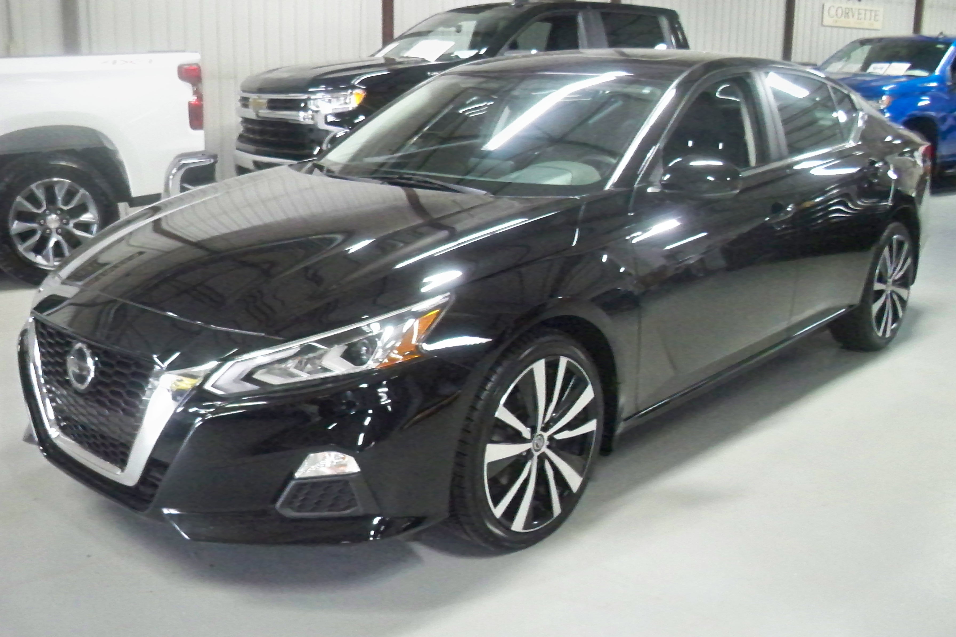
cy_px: 309
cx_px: 482
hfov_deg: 51.9
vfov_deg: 35.9
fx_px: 983
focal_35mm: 37
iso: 2000
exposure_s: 1/60
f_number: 3.1
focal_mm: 6.3
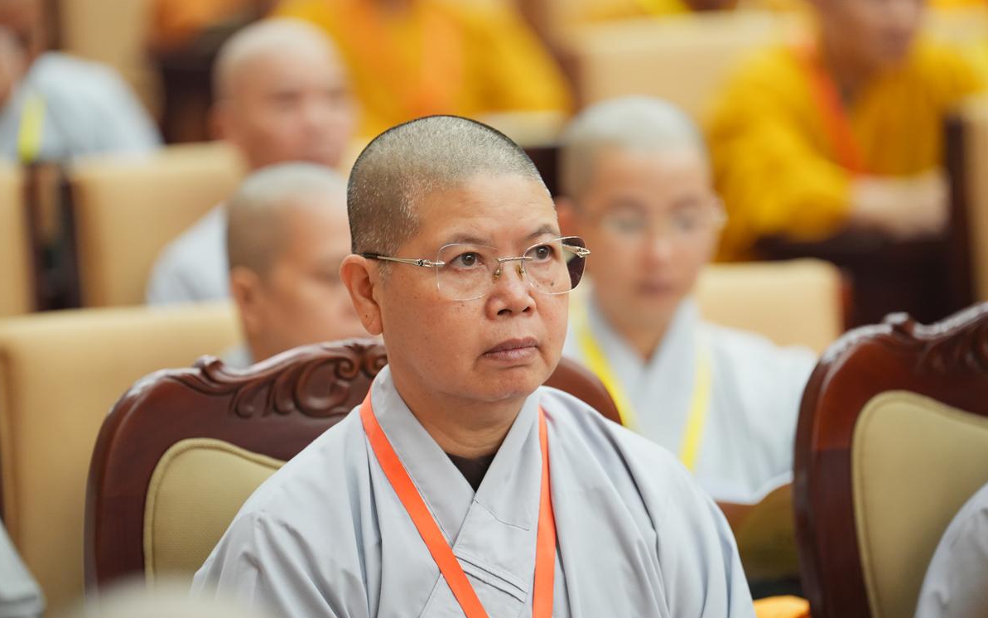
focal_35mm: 205
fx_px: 5521
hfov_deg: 10.2
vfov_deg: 6.4
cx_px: 492
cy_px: 306
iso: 3200
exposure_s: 1/200
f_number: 2.8
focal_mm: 200
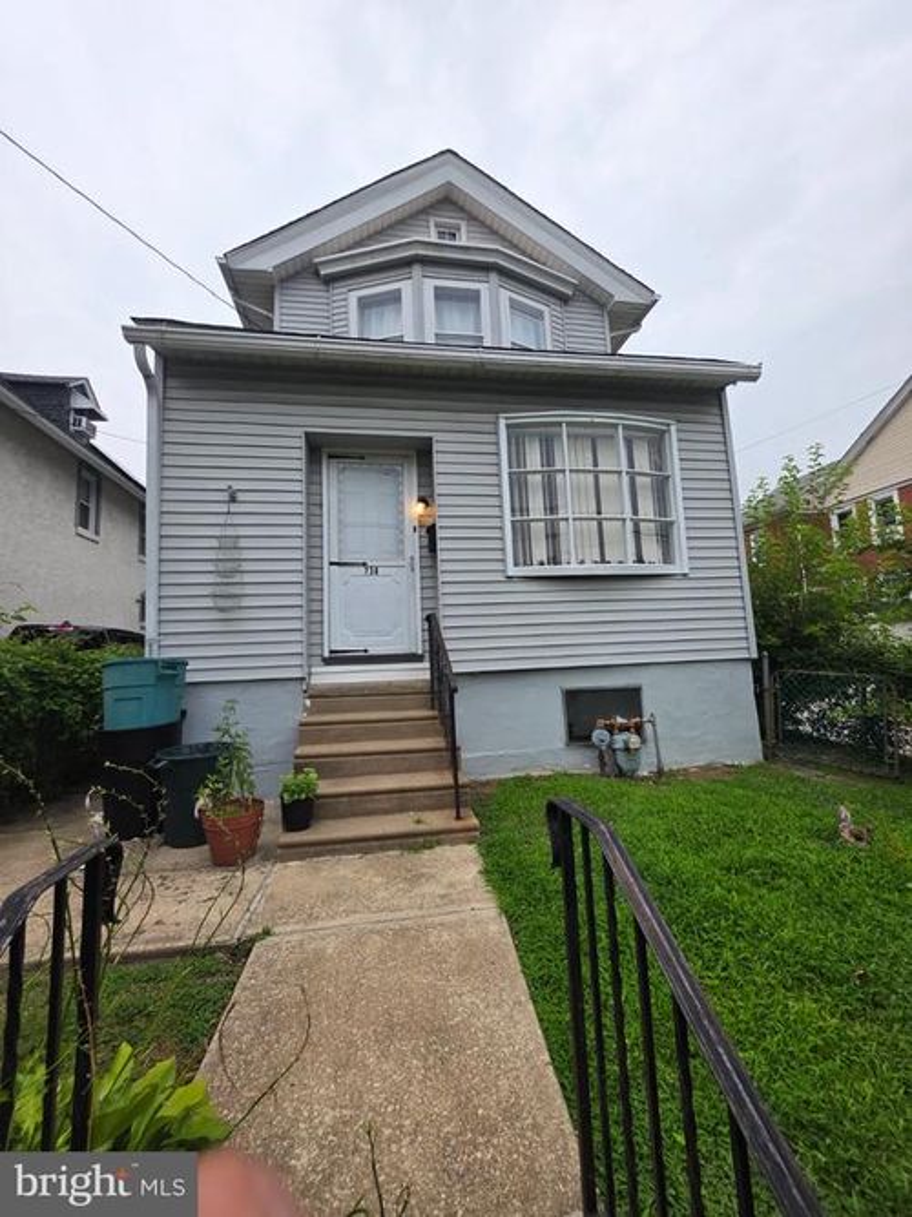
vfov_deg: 106.2
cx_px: 456
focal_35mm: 13
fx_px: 457
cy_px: 608
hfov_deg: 89.9
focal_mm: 2.2
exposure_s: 1/2000
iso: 100
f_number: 1.9
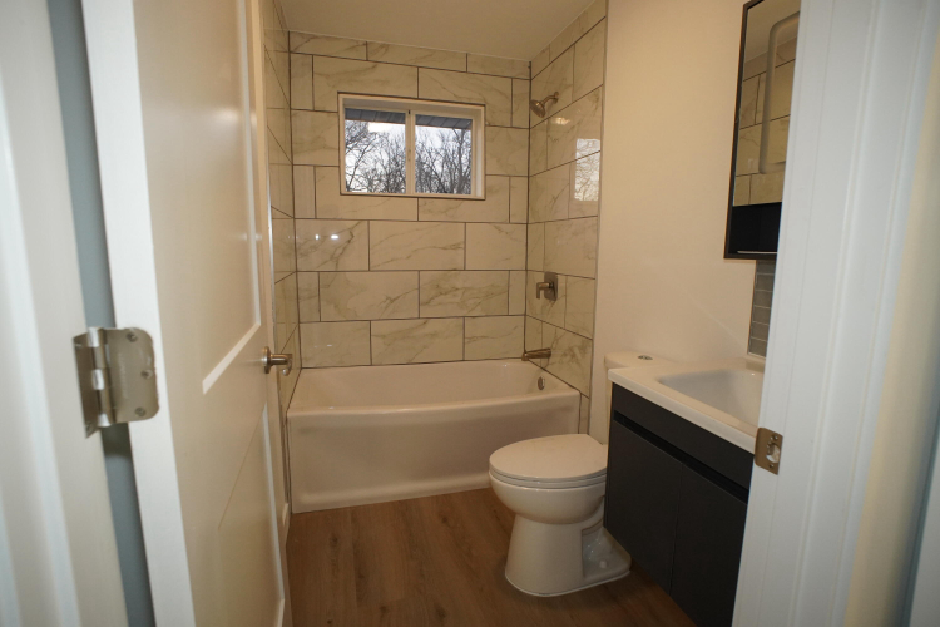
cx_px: 470
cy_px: 314
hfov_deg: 95.0
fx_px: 431
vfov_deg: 72.1
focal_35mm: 16
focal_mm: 11
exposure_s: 1/160
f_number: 4
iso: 1250
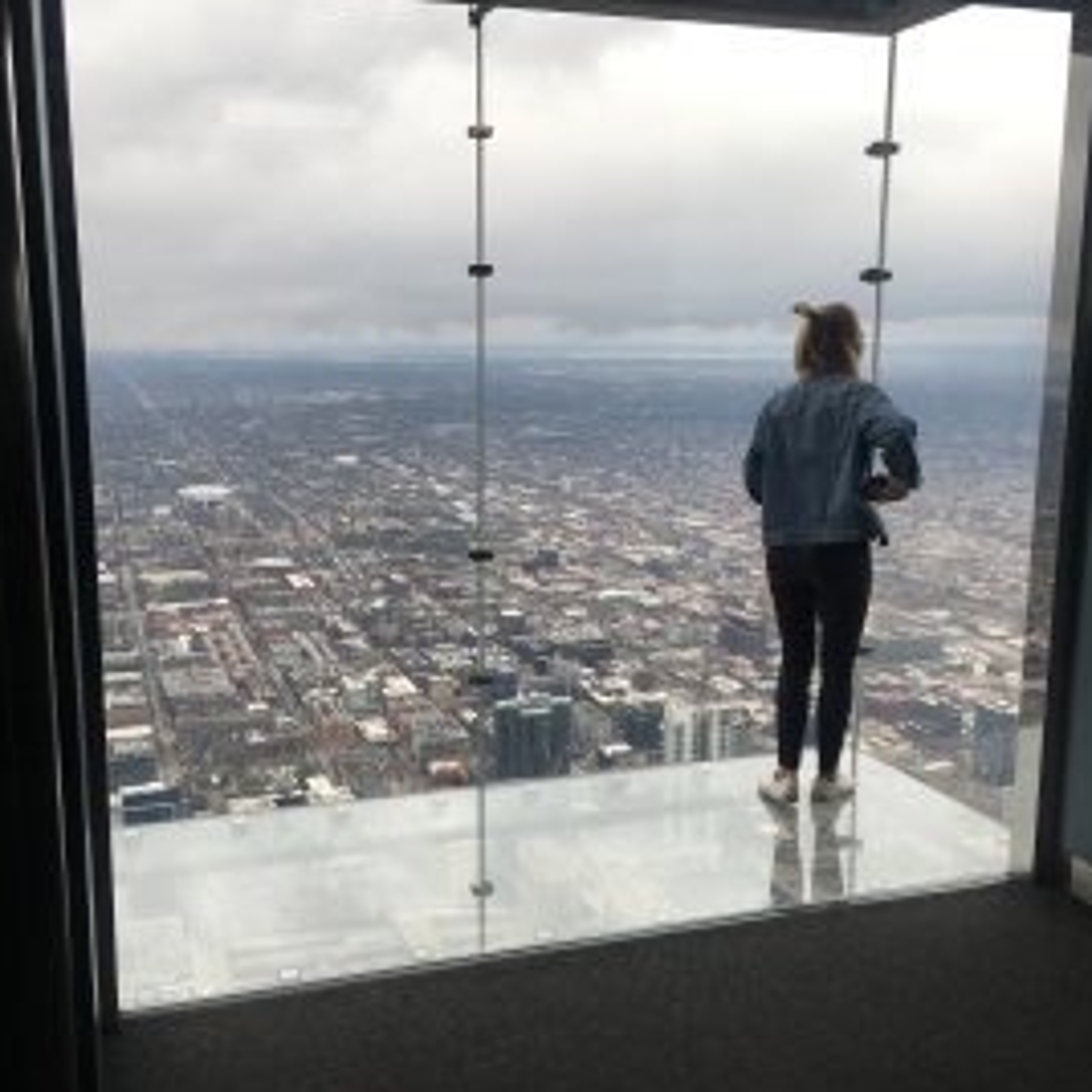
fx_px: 1249
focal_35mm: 35
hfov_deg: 47.2
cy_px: 550
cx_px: 497
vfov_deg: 47.2
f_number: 2.2
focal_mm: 4.15
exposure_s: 1/196
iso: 25
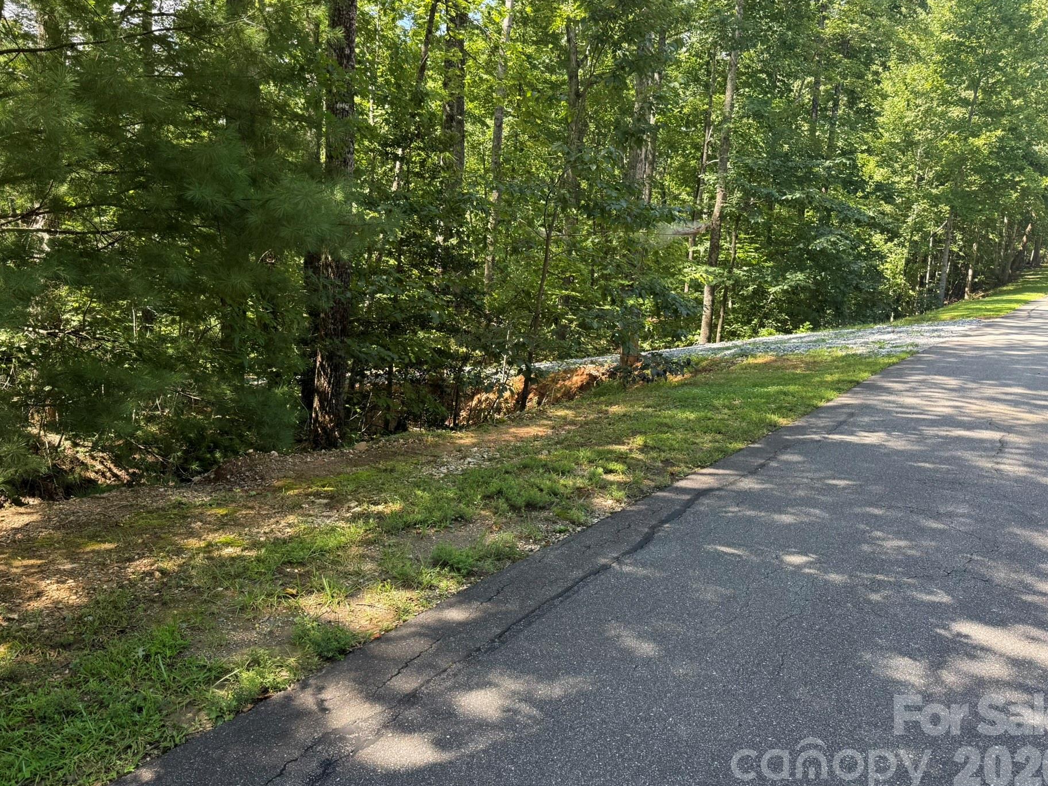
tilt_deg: -6.5
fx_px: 817
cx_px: 488
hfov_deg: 65.3
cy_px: 366
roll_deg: -3.8
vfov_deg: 51.3
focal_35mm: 27
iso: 80
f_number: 1.78
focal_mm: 6.76
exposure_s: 1/304
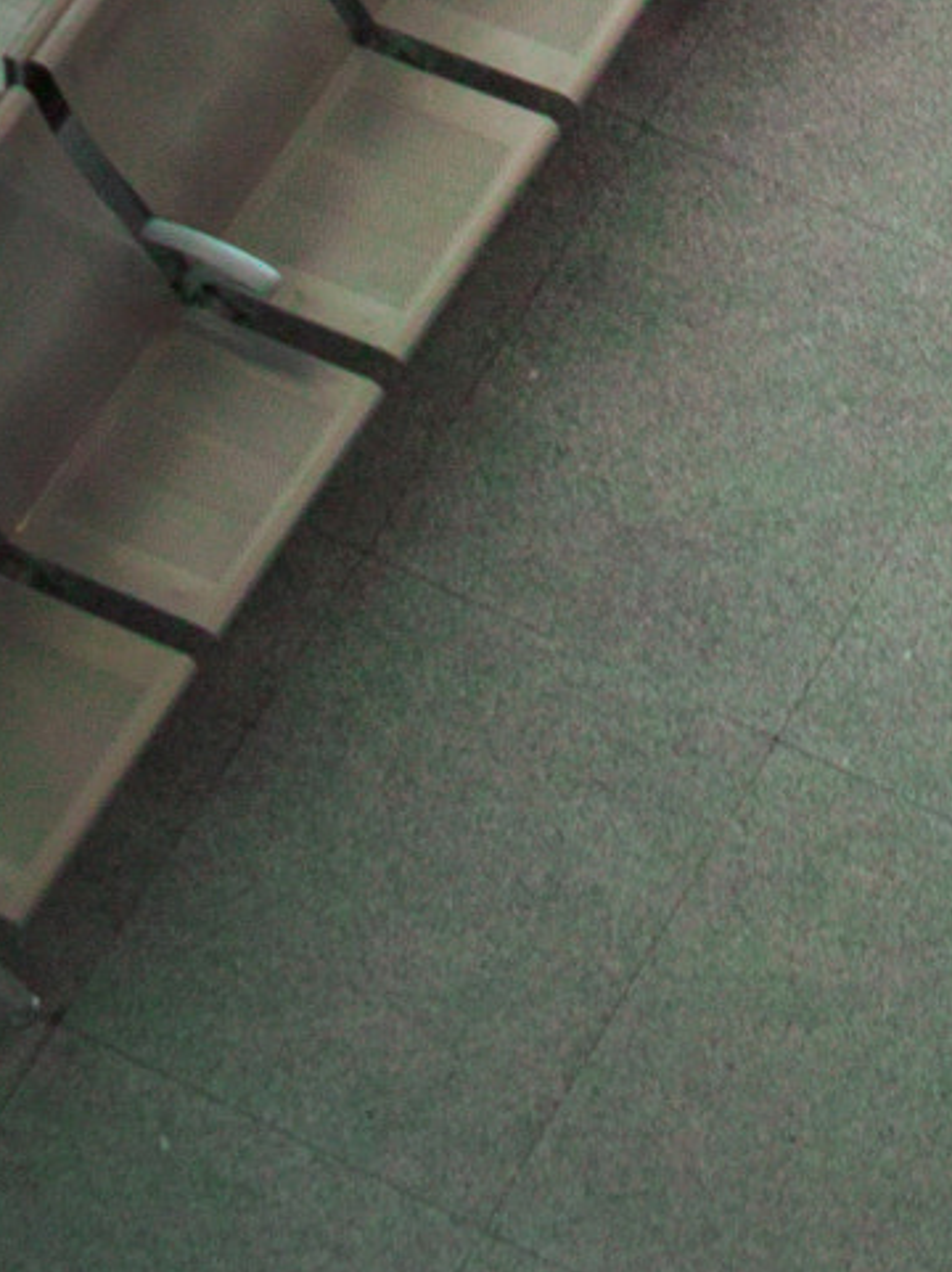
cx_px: 1577
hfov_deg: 8.6
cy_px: -963
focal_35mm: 168
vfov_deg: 11.0
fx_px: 6169
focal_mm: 24.2
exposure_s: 1/20
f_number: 2.8
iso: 200
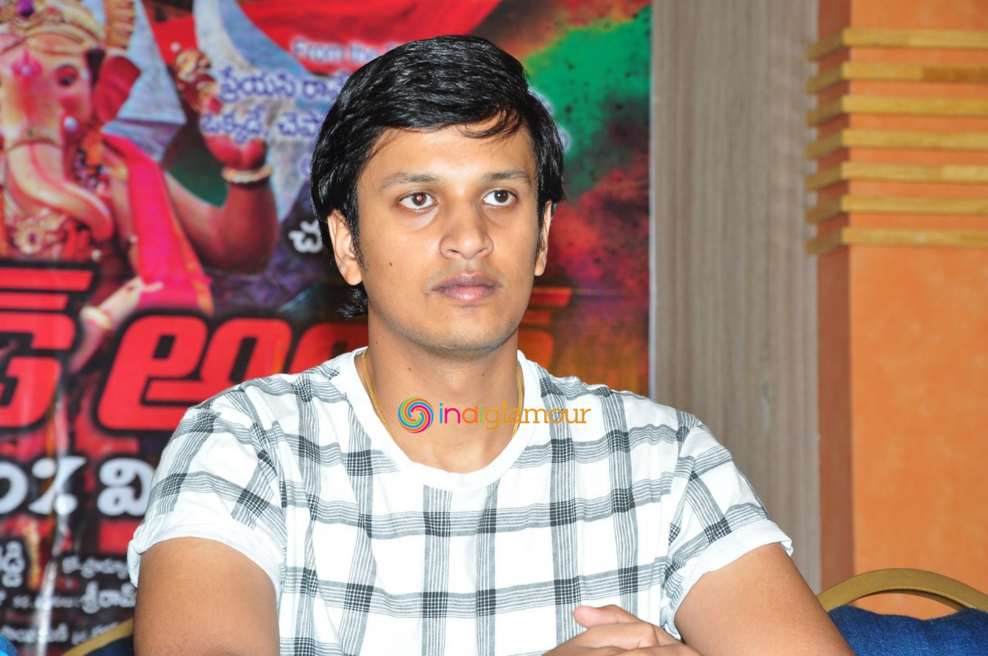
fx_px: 4317
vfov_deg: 8.7
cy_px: 328
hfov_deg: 13.1
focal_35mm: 158
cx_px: 494
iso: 500
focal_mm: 105
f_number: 9
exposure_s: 1/125
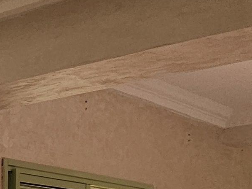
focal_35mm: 87
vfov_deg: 15.6
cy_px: 284
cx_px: -521
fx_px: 633
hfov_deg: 11.2
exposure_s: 1/100
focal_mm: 2.2
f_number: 2.2
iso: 50
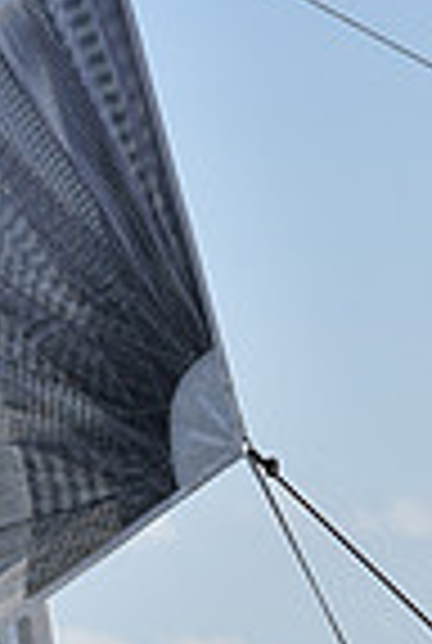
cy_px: 1067
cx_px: 295
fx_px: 9798
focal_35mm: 547
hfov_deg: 2.5
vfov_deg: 3.7
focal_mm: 135
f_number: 8
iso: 320
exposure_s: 1/1250
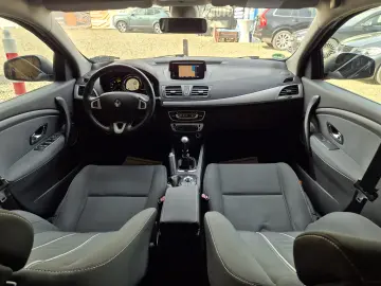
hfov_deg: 73.9
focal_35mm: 23
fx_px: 253
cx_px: 190
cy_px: 143
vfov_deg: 58.9
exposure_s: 1/180
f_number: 1.8
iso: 64
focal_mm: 5.4
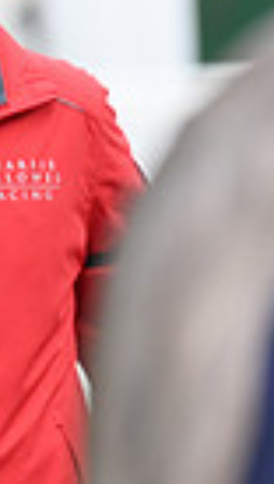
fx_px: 11325
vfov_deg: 2.5
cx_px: -583
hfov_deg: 1.4
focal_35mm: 880
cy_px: 65
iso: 800
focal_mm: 200
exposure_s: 1/1250
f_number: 3.5
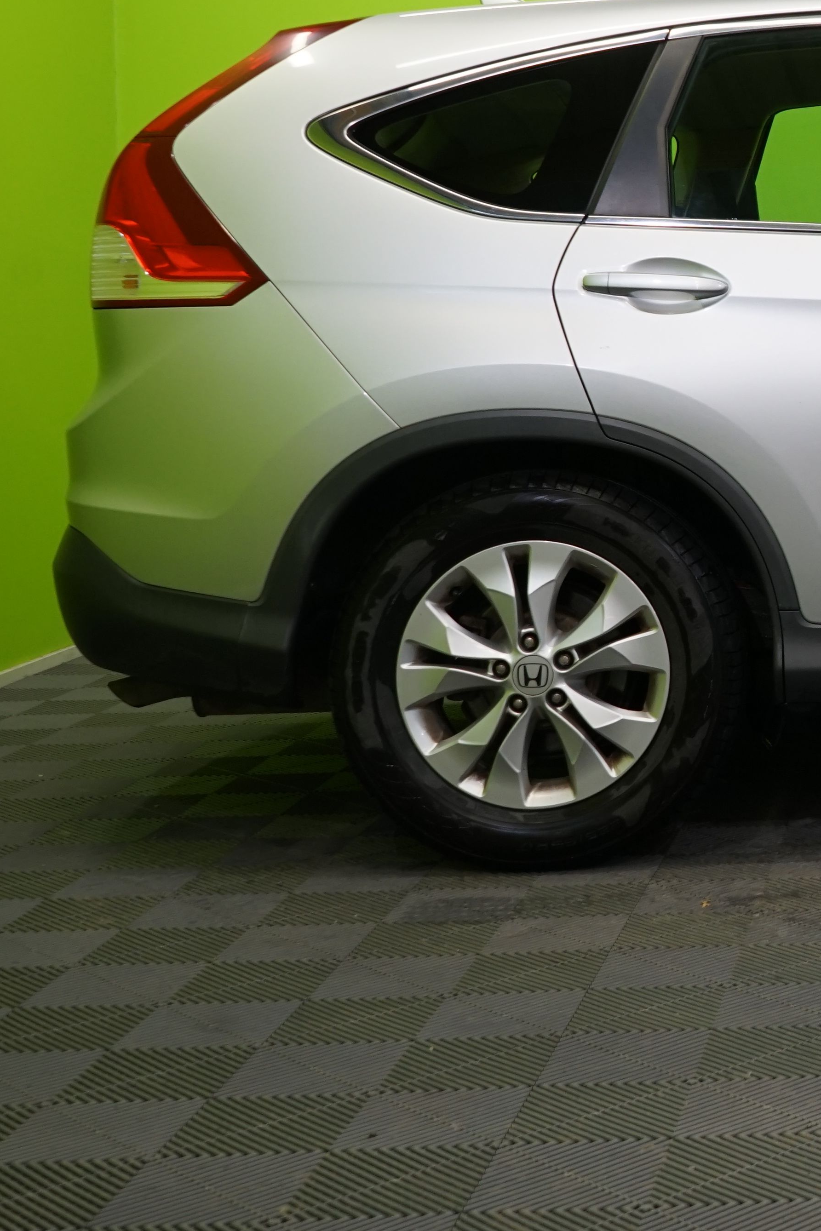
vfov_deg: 30.6
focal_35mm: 65
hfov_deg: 18.8
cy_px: 357
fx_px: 2223
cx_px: 1173
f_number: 6.3
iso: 640
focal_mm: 29
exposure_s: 1/40
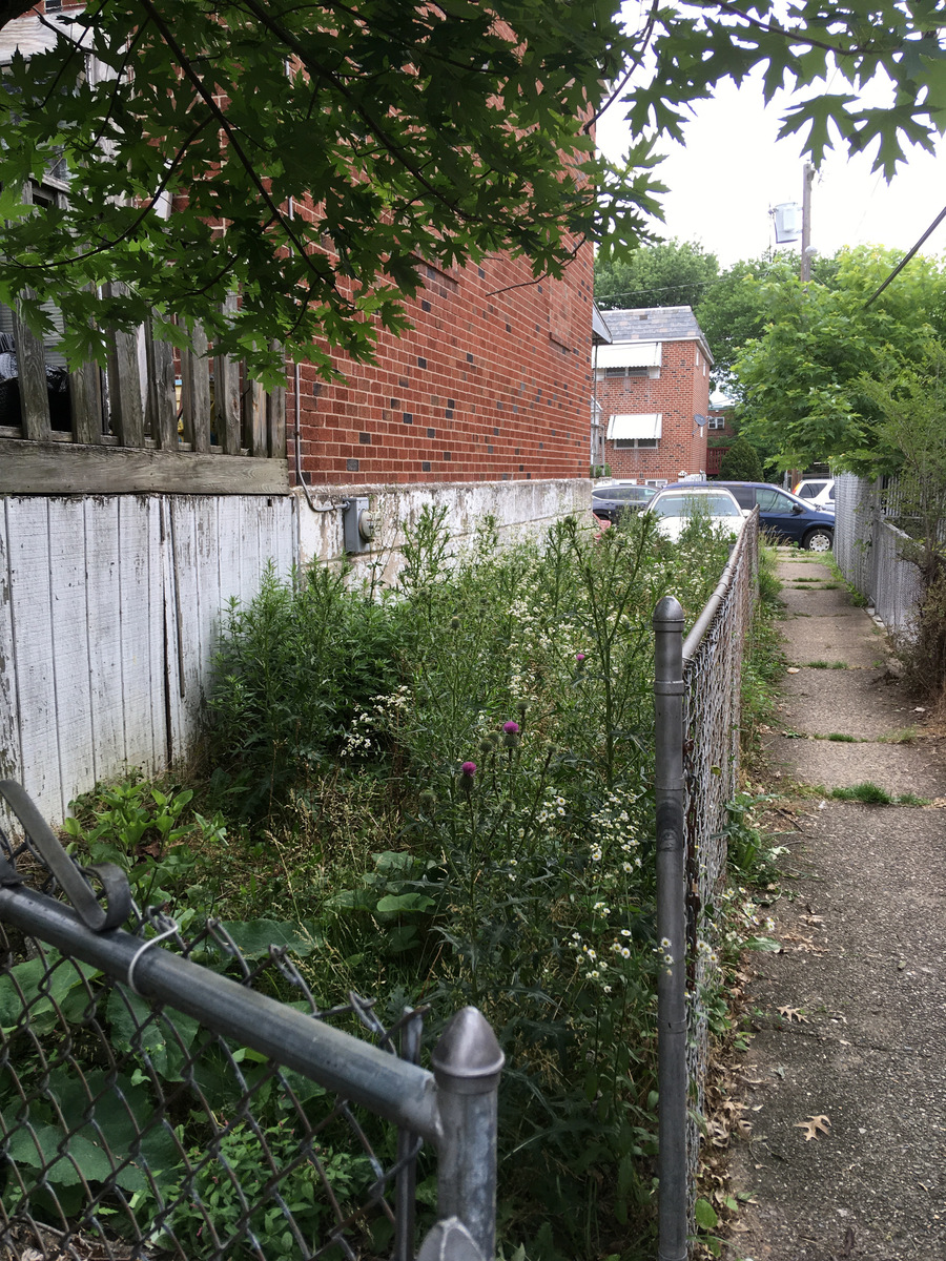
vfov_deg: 61.7
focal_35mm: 29
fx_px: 1057
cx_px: 473
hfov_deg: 48.2
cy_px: 630
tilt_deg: -7.9
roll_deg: +0.4
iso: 25
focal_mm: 4.15
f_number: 2.2
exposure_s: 1/120
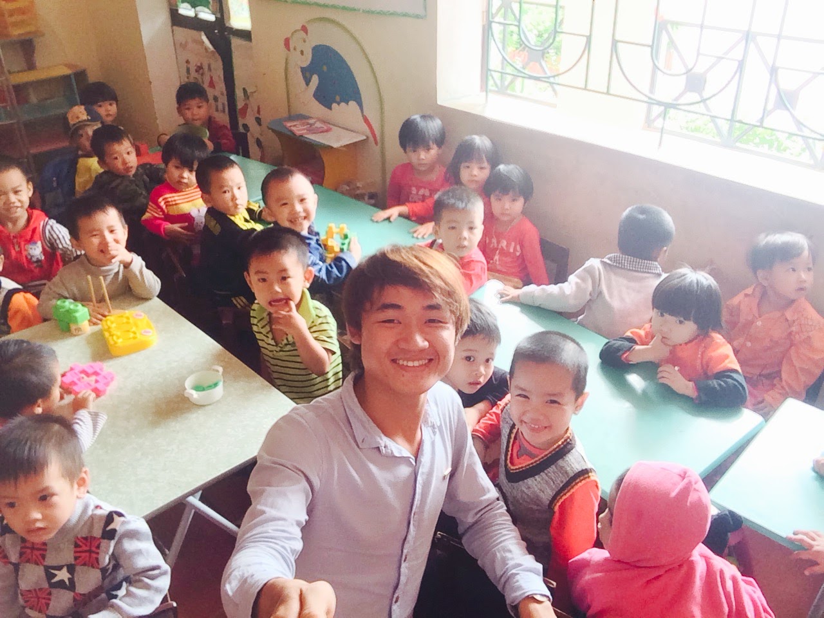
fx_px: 738
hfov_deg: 58.4
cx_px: 412
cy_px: 309
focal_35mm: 31
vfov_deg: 45.4
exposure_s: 1/33
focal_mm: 2.15
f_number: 2.4
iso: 64
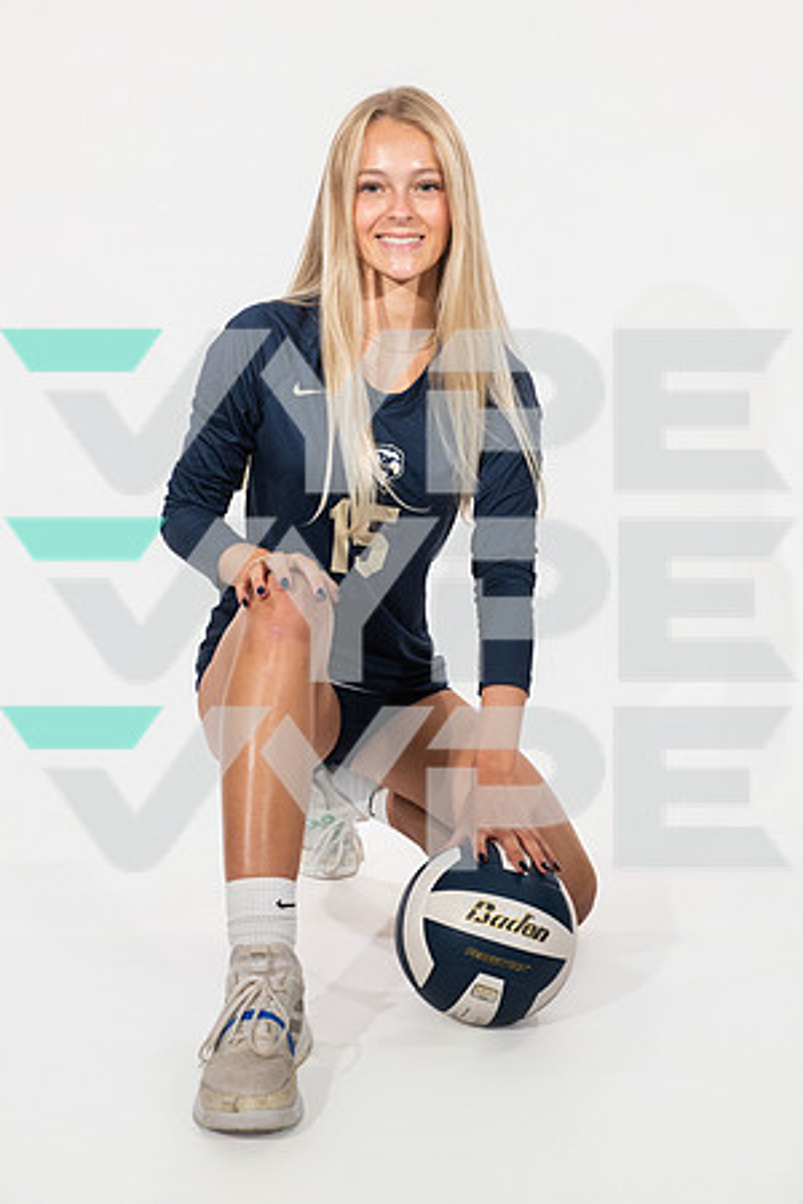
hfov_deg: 27.0
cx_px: 402
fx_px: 1673
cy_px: 602
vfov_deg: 39.6
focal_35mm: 50
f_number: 8
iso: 800
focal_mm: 50
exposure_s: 1/400
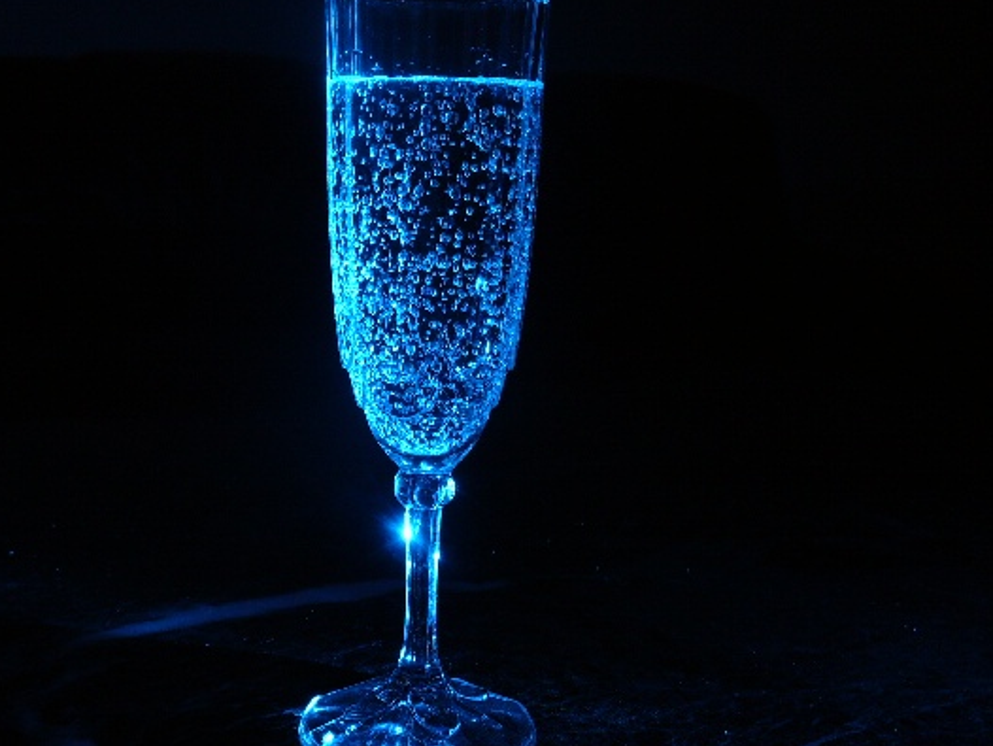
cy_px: 387
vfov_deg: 32.2
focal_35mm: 45
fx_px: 1291
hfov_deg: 41.9
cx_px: 400
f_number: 2.8
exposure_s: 30
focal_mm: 6.1
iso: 80
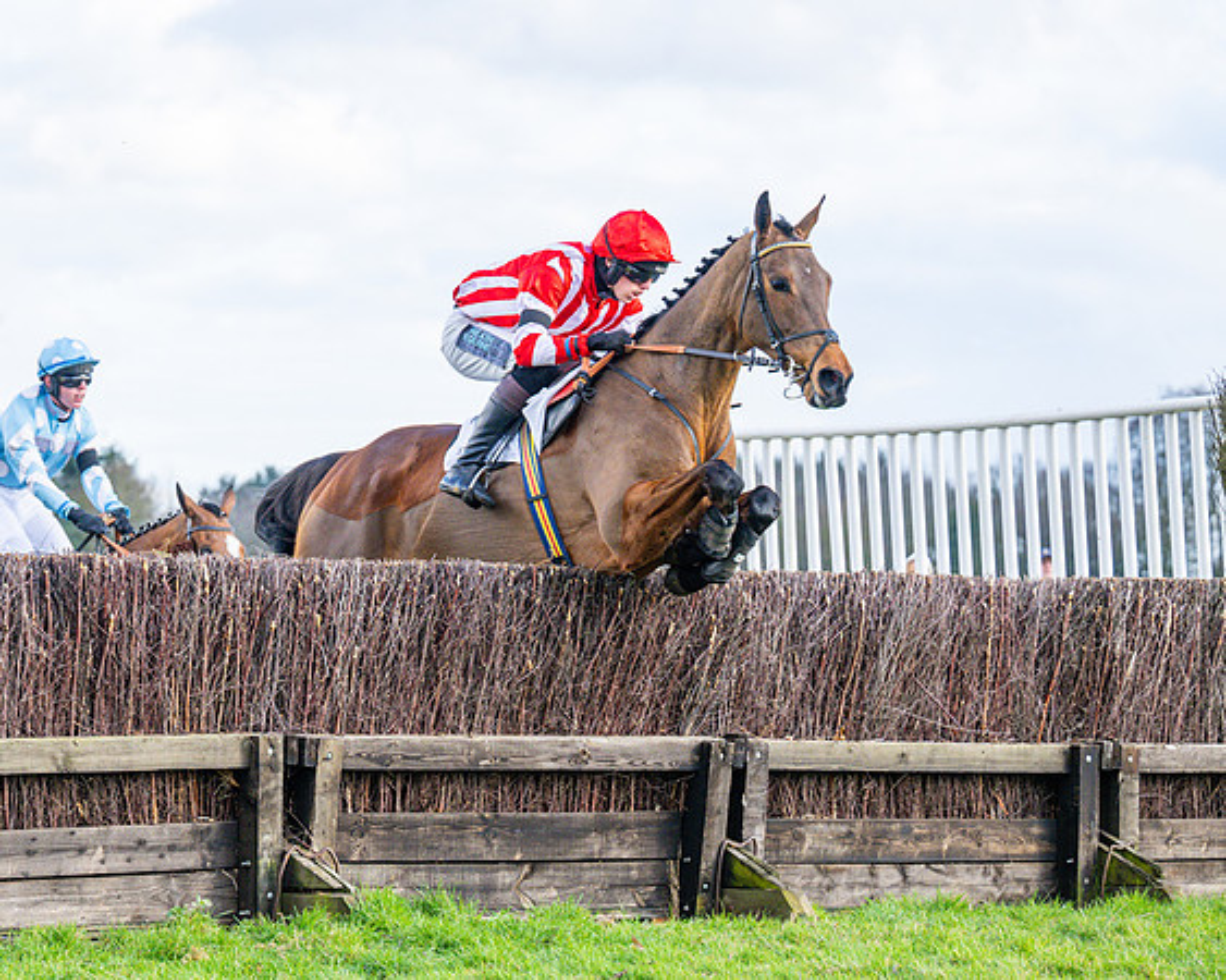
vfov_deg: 10.3
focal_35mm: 149
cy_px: 443
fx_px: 5412
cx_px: 181
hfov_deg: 12.8
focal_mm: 92
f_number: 4
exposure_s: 1/2000
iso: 640
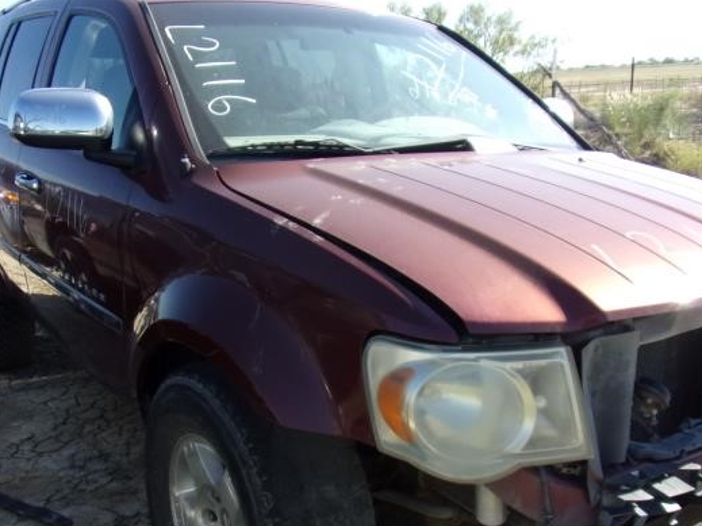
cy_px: 357
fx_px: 750
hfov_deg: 50.1
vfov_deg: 38.2
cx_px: 342
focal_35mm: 37
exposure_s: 1/480
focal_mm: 4.3
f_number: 3.3
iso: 80
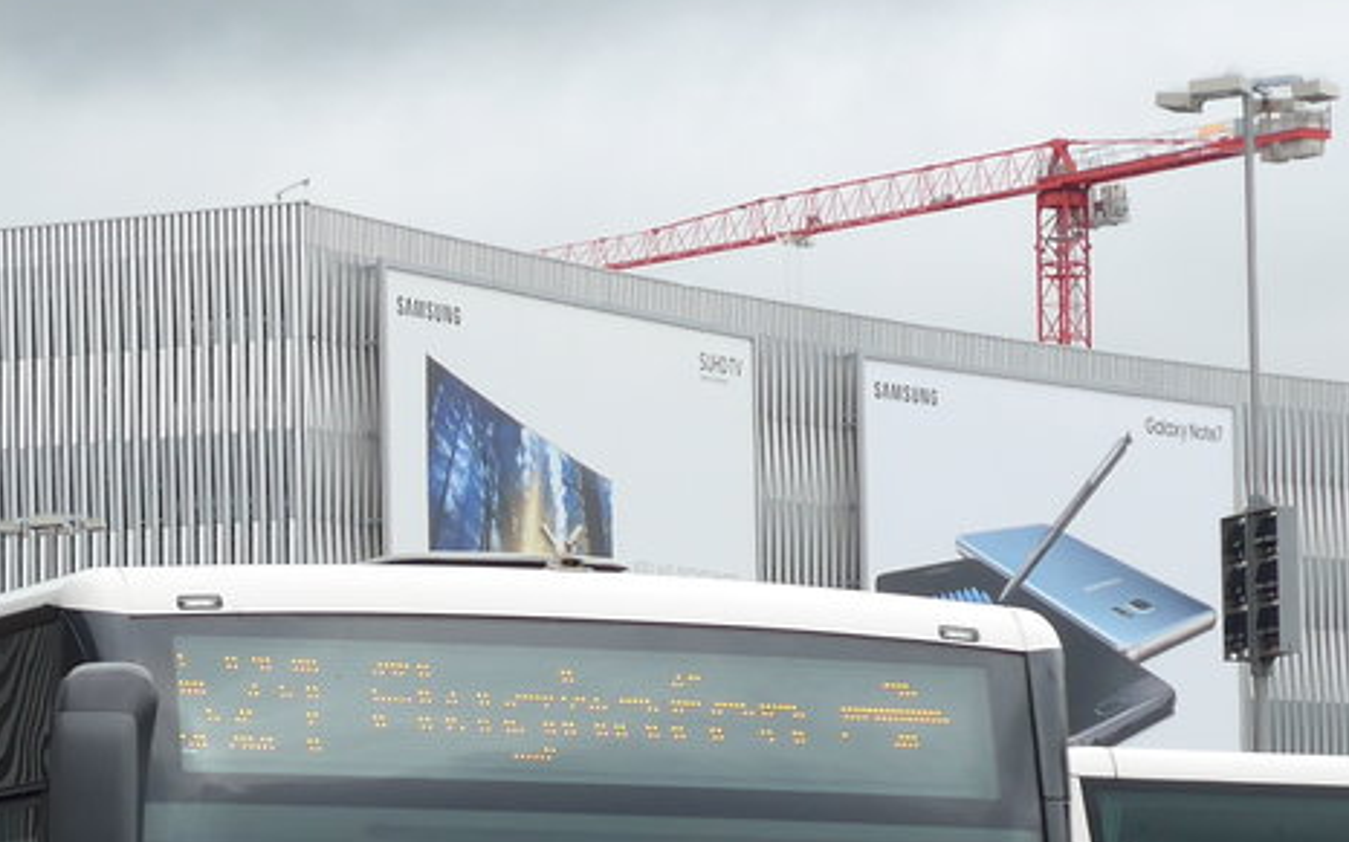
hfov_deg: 10.9
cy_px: 871
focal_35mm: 191
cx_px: 284
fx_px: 7020
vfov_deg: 6.8
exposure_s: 1/400
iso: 80
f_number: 4.1
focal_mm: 14.2
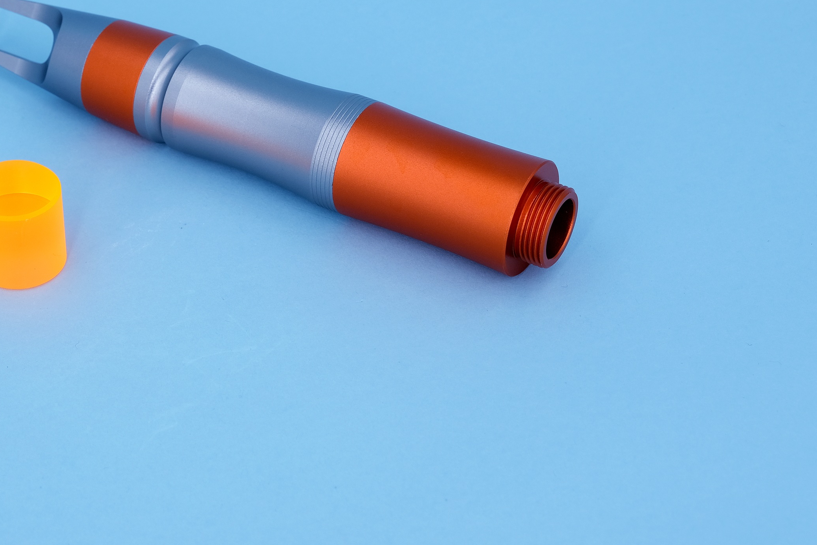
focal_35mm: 96
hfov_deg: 21.1
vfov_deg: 14.2
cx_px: 256
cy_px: 142
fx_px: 2179
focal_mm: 42.9
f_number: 8
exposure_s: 1/120
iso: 160
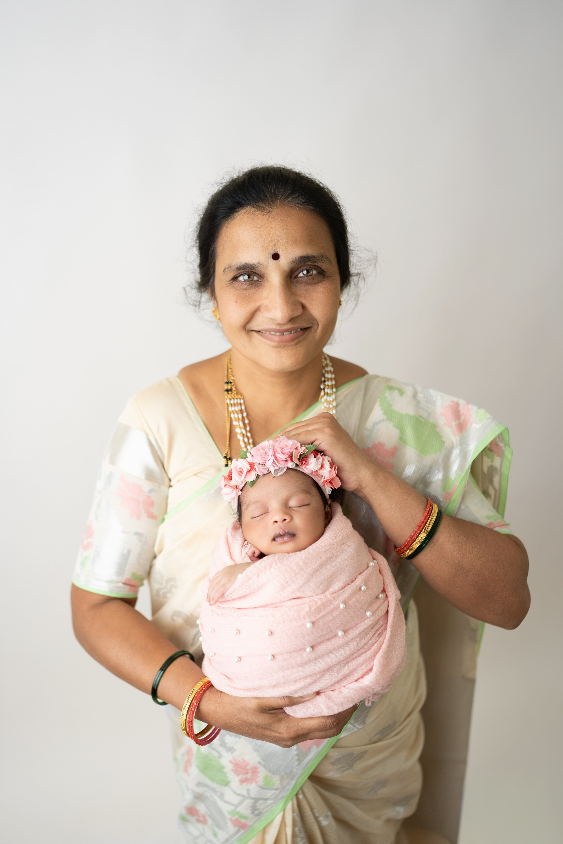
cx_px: 282
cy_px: 422
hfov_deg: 37.9
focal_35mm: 35
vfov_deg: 54.4
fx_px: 821
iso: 100
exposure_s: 1/160
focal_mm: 35
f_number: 2
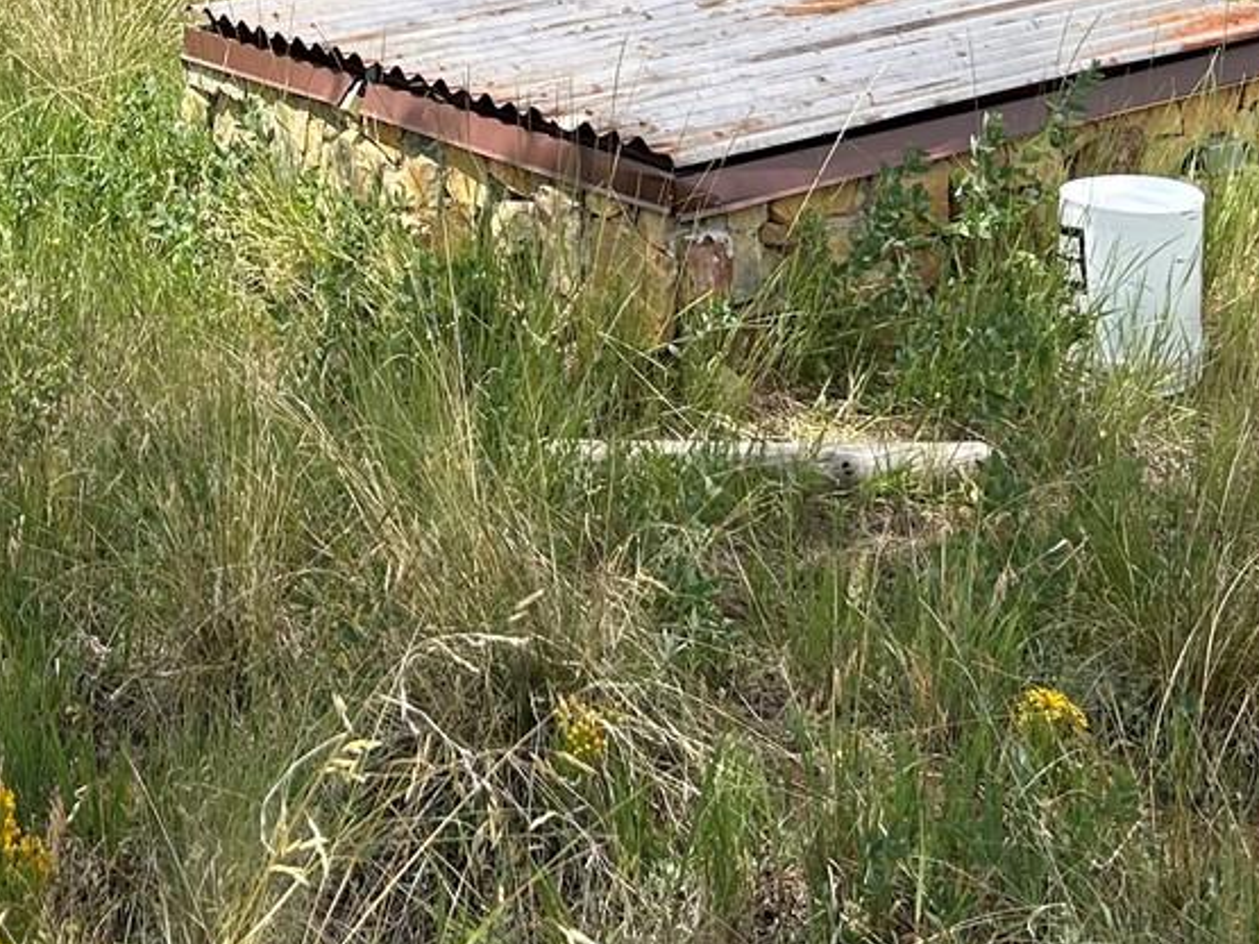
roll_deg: -1.8
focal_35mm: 75
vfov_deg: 18.8
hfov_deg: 25.0
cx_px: 59
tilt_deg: -7.7
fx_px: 2727
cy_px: -104
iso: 50
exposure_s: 1/2632
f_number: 1.5
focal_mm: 5.7
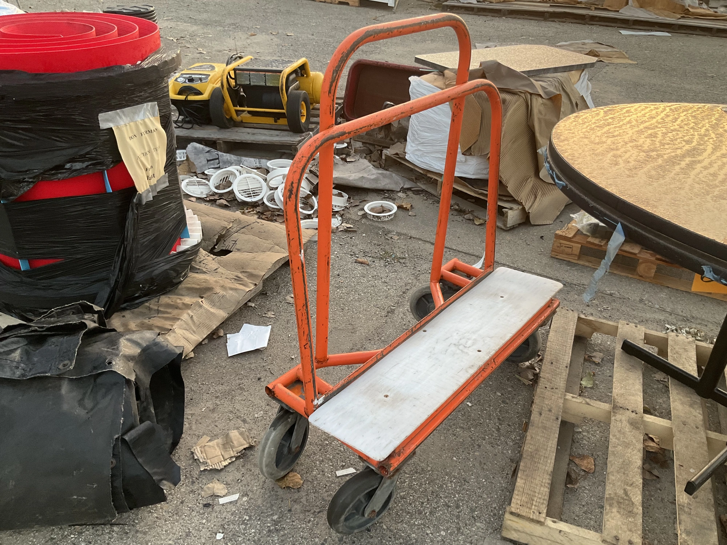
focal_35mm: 29
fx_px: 609
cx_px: 364
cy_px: 272
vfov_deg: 48.2
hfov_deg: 61.7
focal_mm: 3
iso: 64
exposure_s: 1/120
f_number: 1.8
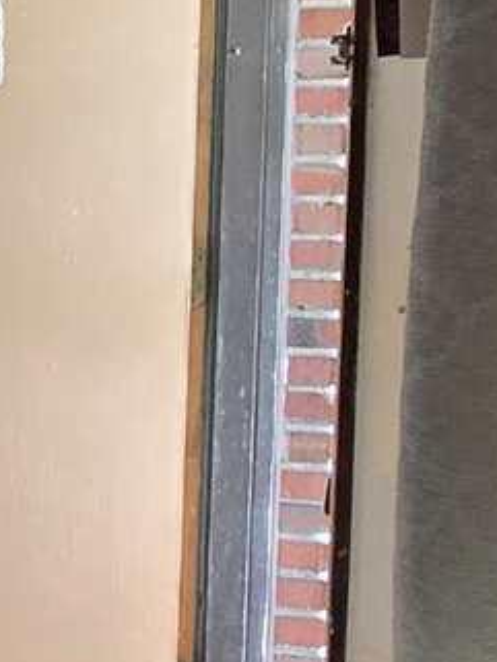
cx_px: -963
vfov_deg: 23.4
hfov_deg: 11.4
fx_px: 1588
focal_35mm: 83
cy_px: 181
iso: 400
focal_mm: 2.2
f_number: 2.2
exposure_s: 1/100
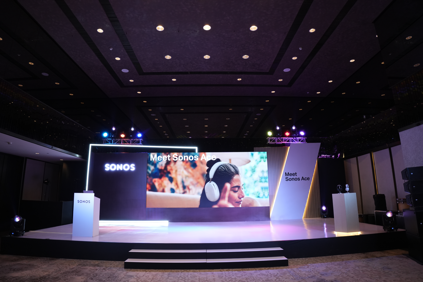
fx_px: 235
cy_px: 141
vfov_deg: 61.9
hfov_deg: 84.0
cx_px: 212
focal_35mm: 20
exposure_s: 1/60
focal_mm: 20
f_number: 6.3
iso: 1600
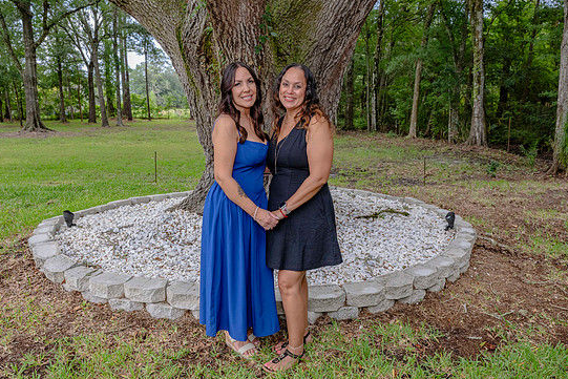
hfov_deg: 61.9
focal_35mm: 30
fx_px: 473
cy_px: 194
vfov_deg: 43.6
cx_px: 273
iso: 800
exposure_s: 1/320
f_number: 7.1
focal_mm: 28
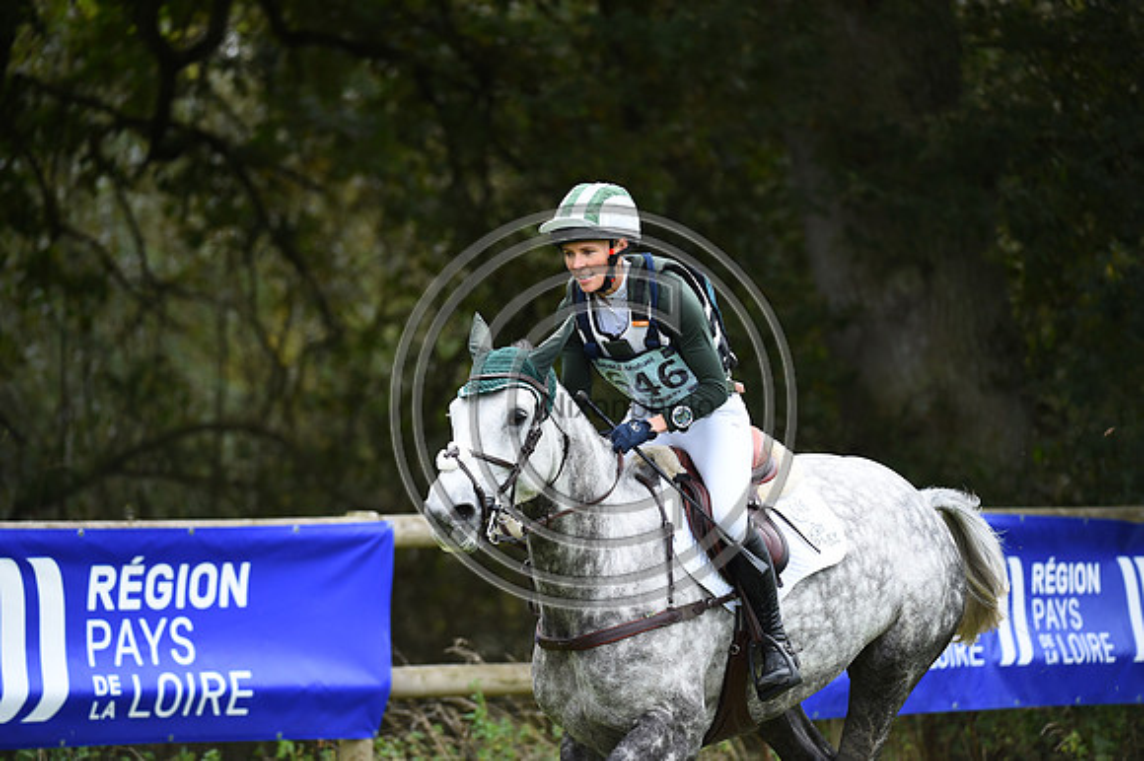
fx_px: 7622
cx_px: 572
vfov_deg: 5.7
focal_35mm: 240
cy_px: 380
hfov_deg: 8.6
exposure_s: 1/1250
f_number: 4.5
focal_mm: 240
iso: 1250
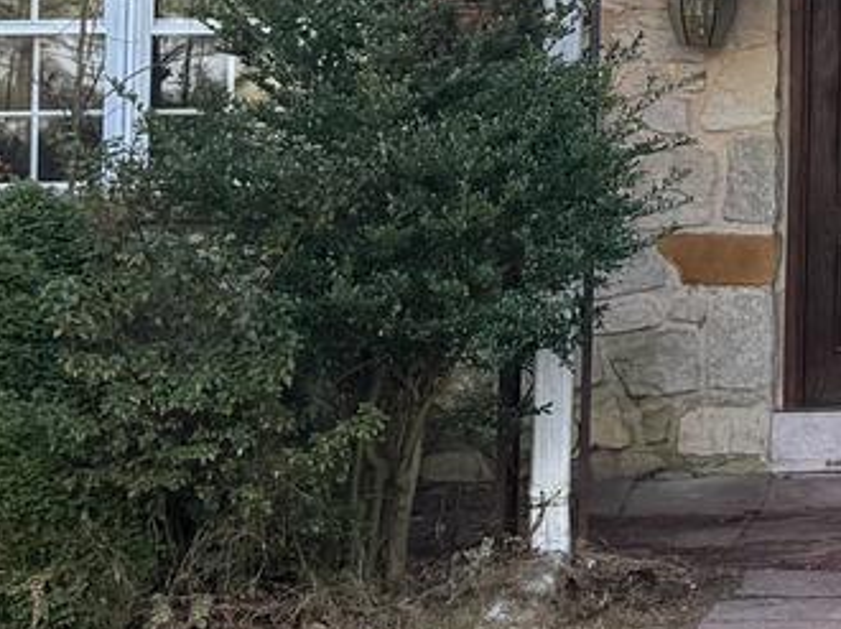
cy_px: -234
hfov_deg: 12.0
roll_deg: -0.4
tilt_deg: +5.2
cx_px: 1621
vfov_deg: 9.7
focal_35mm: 149
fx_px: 3617
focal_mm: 6.76
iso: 80
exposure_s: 1/356
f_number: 1.78
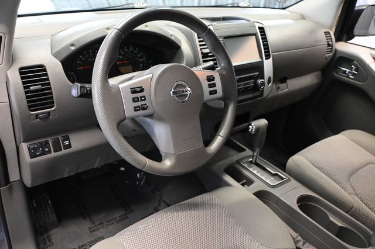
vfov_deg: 43.6
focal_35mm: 30
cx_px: 188
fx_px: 312
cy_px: 124
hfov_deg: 62.0
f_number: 3.8
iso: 7200
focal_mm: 20
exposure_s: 1/60
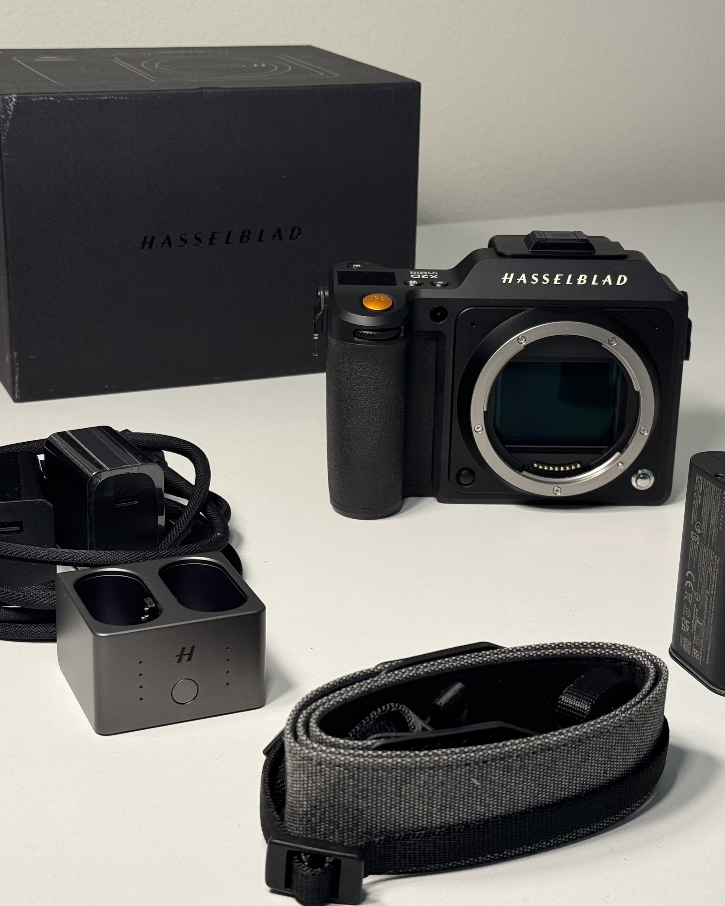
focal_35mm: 63
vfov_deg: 30.0
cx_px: 384
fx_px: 1690
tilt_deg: -19.7
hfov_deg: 24.2
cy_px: 456
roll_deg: -1.9
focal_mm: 6.76
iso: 64
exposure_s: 1/328
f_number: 1.78
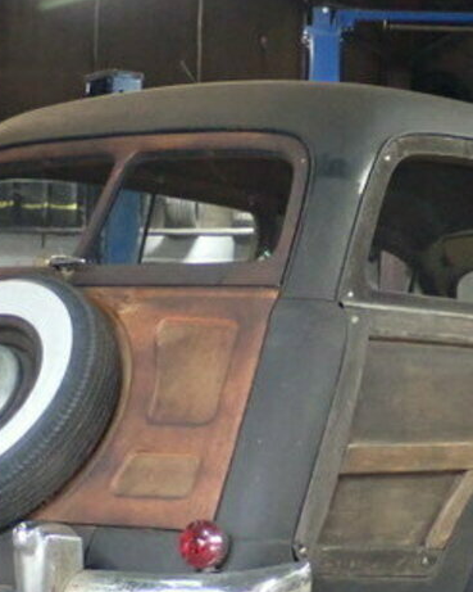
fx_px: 2222
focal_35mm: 127
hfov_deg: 12.1
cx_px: 340
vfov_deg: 15.1
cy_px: 433
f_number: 3.2
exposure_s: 1/15
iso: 800
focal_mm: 9.01
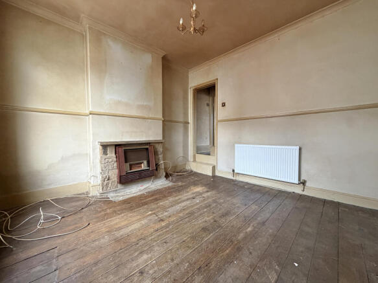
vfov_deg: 85.7
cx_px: 189
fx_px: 153
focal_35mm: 14
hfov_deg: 102.1
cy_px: 142
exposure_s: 1/73
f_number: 2.2
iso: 320
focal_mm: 2.22
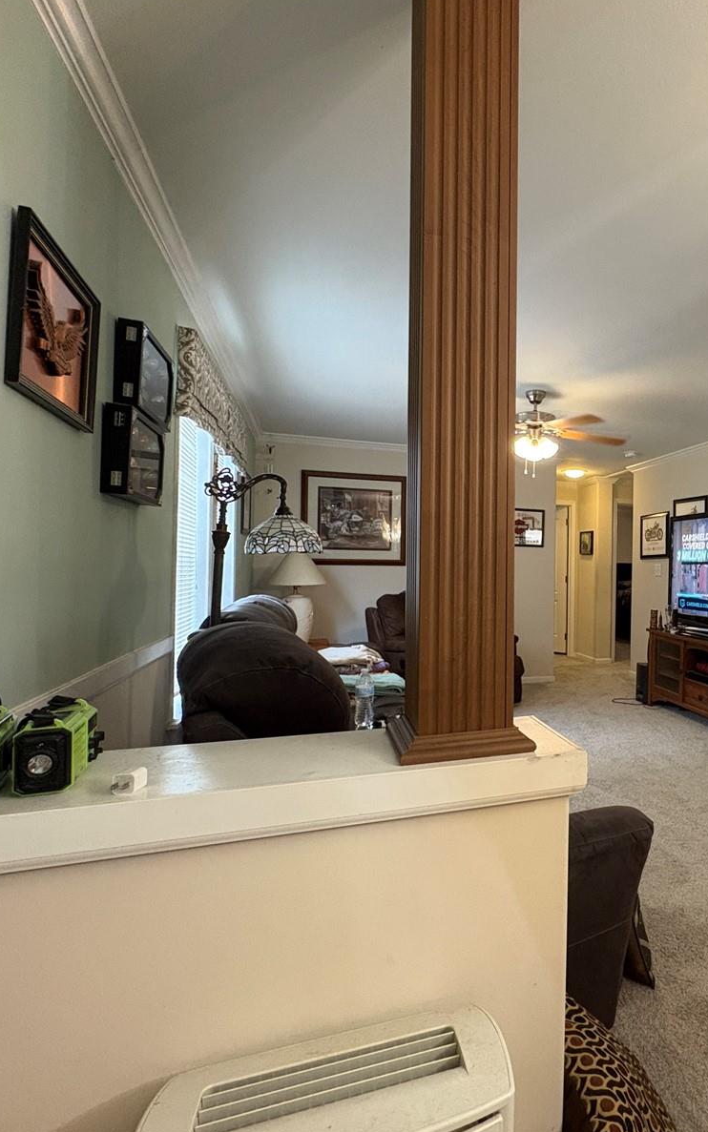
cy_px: 564
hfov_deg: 55.4
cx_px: 569
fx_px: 617
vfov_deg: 85.1
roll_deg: -0.6
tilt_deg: +0.4
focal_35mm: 20
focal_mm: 2.22
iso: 500
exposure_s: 1/60
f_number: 2.2
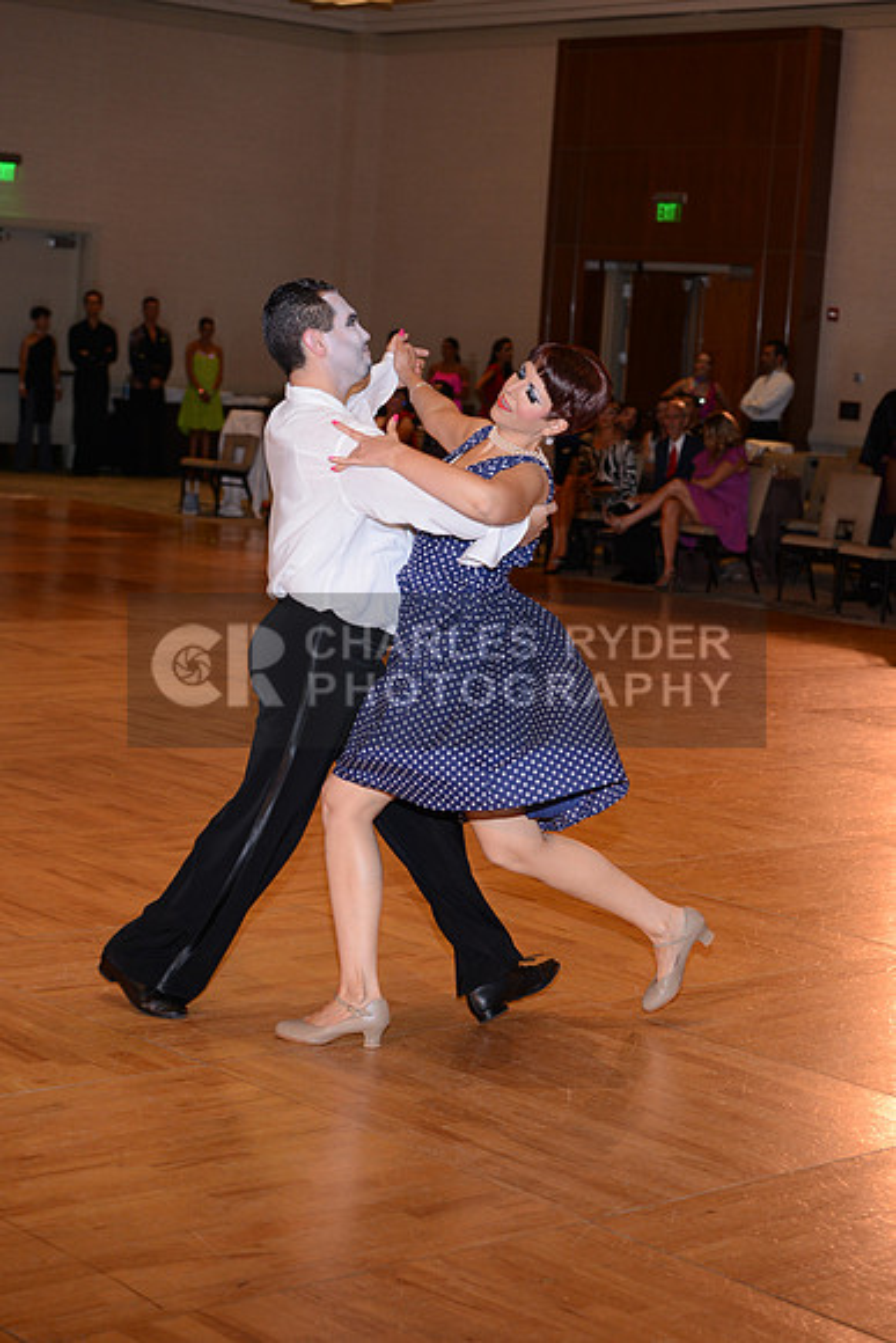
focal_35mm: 70
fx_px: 2612
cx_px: 448
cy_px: 672
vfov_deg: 28.8
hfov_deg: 19.5
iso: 1000
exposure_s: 1/250
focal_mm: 70
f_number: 4.5
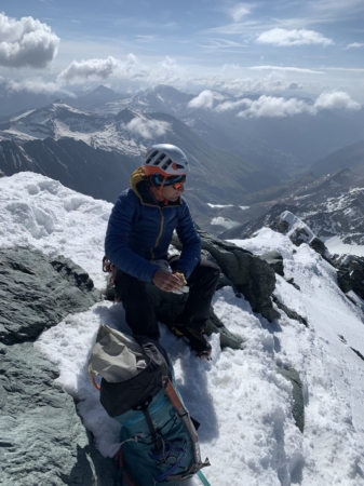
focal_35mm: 26
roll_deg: -1.8
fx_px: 365
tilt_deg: -24.4
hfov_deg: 53.0
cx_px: 182
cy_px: 243
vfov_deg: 67.3
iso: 25
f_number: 1.8
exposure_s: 1/6061
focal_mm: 4.25
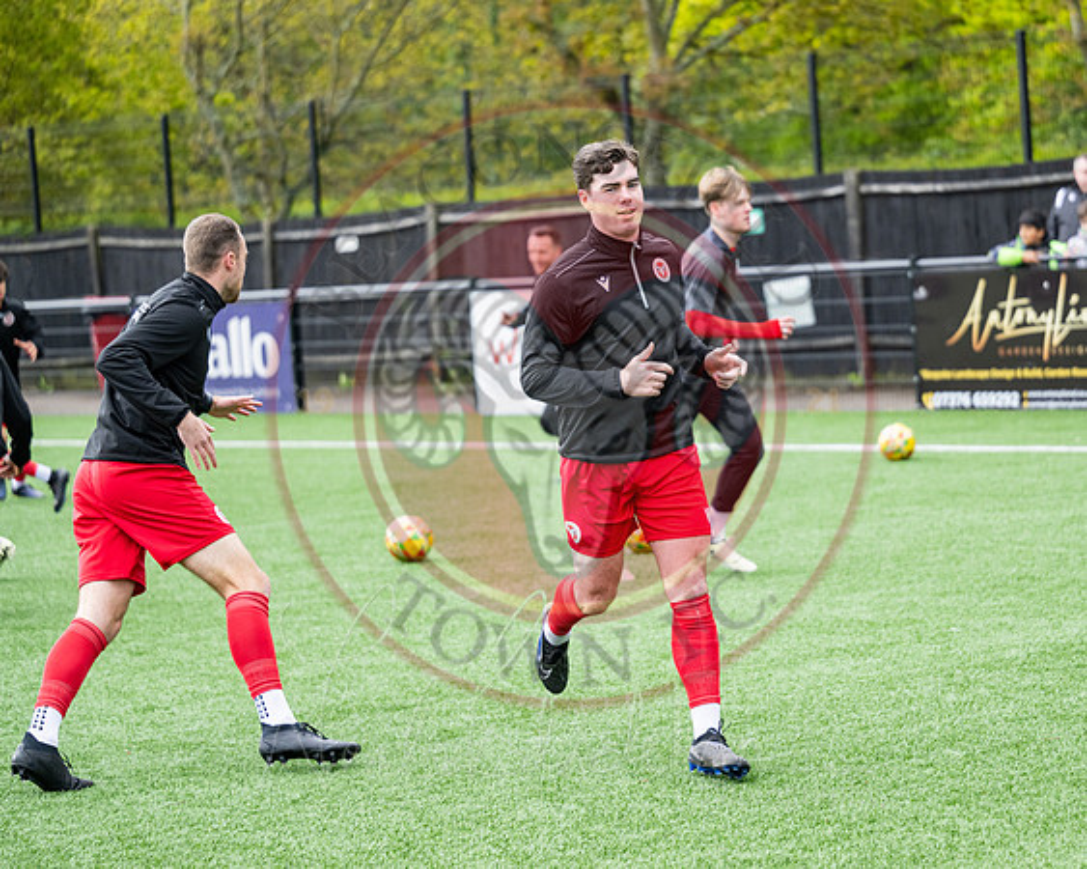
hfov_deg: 18.1
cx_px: 652
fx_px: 3404
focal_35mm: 106
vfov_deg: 14.5
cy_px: 434
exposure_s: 1/2000
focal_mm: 94
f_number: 2.8
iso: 640
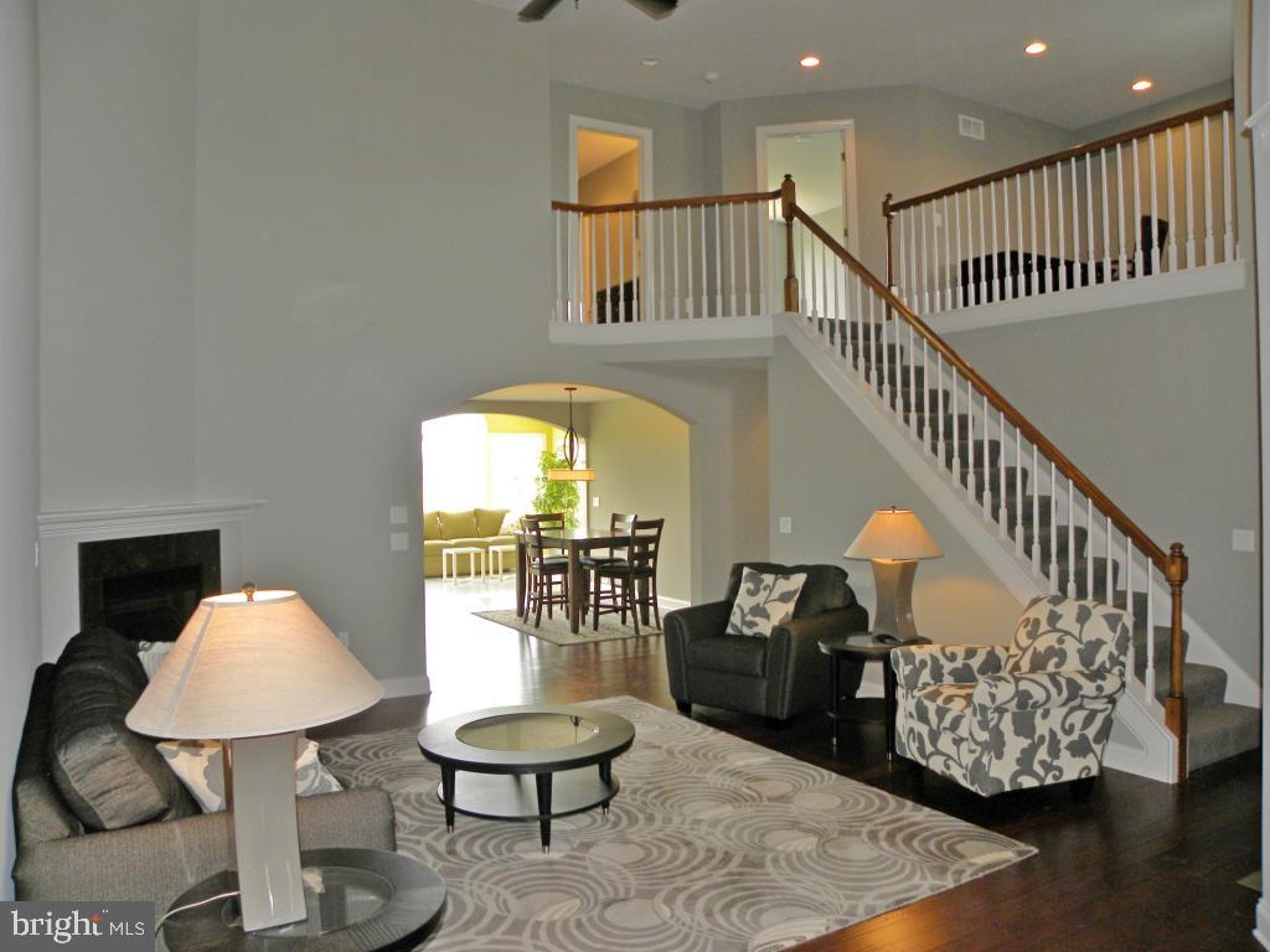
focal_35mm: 26
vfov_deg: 53.1
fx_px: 954
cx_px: 635
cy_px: 476
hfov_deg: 67.3
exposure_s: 1/40
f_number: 3.2
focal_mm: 4.6
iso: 64
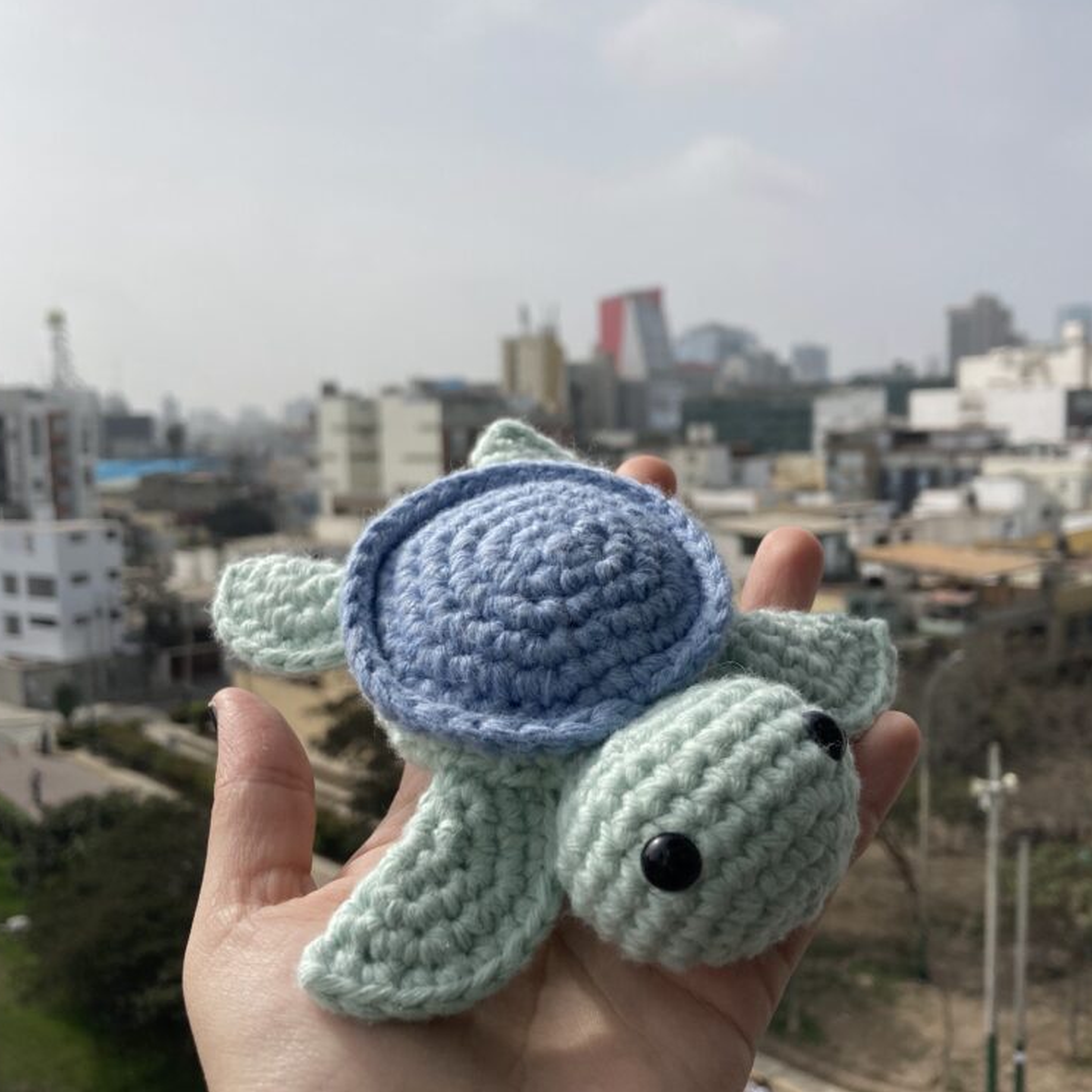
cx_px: 544
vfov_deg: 48.4
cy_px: 554
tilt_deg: -5.0
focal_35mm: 34
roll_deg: +0.4
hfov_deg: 48.5
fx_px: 1213
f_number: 1.8
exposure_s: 1/4049
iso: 20
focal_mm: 3.99
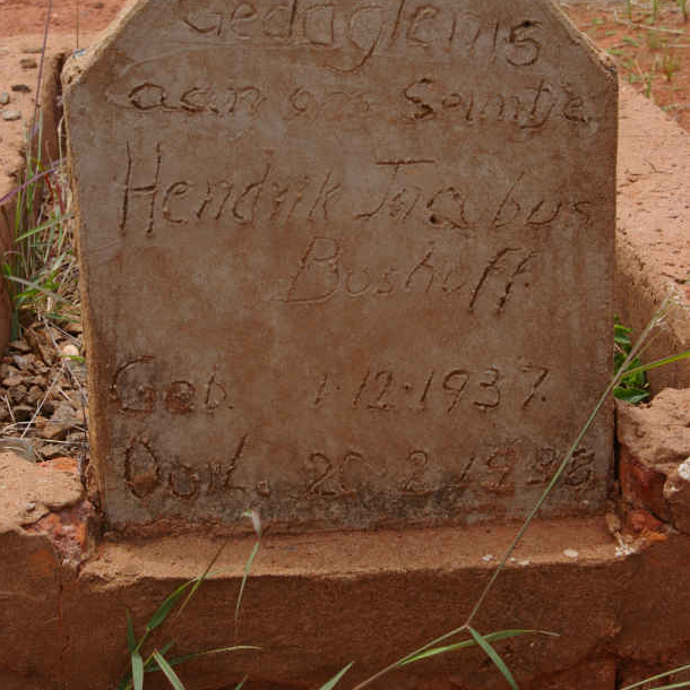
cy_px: 258
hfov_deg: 23.4
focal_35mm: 74
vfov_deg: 23.3
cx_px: 340
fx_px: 1669
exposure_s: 1/250
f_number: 11
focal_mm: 38
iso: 200
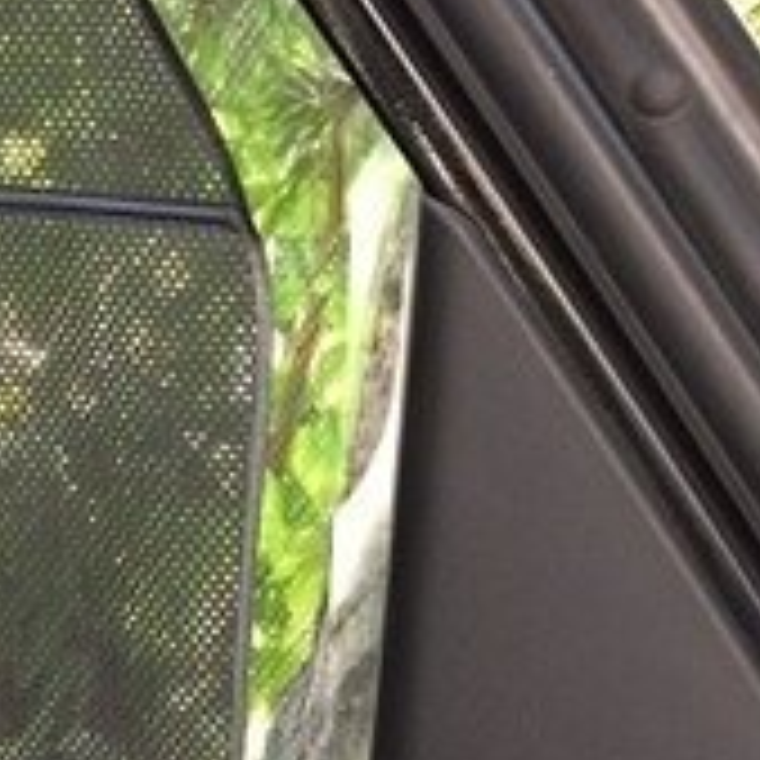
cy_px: 555
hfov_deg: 14.7
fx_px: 2484
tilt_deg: -6.8
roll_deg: -9.1
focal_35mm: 100
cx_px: -702
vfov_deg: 17.3
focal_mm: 4.15
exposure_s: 1/50
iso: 32
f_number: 2.2
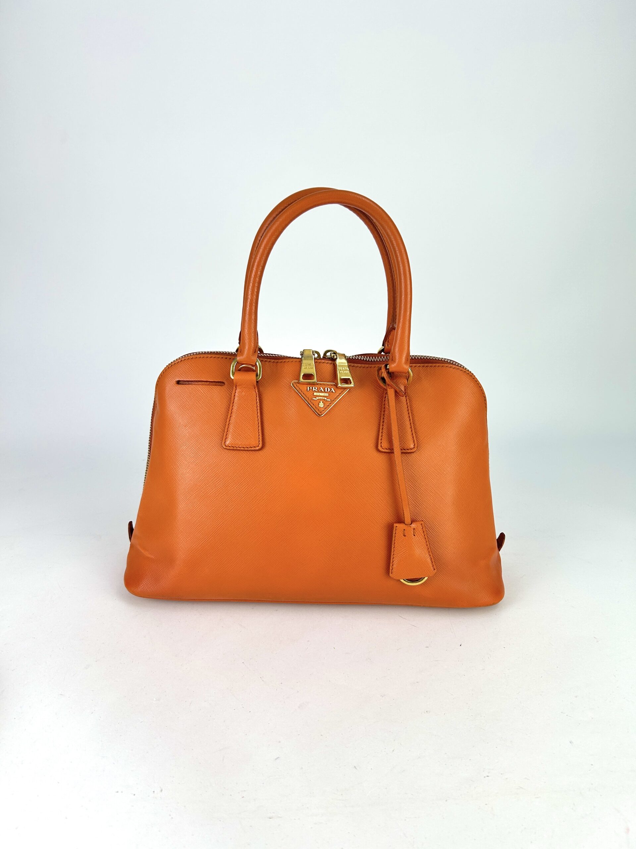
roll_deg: -2.7
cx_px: 318
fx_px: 637
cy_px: 424
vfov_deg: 67.3
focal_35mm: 26
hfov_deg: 53.1
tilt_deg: -18.8
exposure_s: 1/197
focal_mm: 5.7
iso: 40
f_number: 1.5
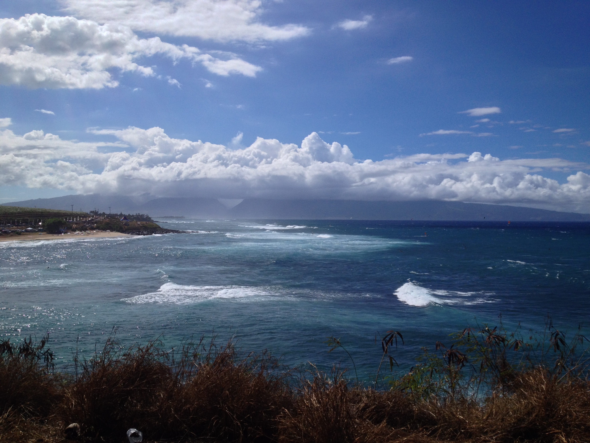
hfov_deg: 52.6
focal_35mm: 35
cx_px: 295
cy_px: 222
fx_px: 597
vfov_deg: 40.7
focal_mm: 4.28
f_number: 2.4
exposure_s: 1/4608
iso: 50
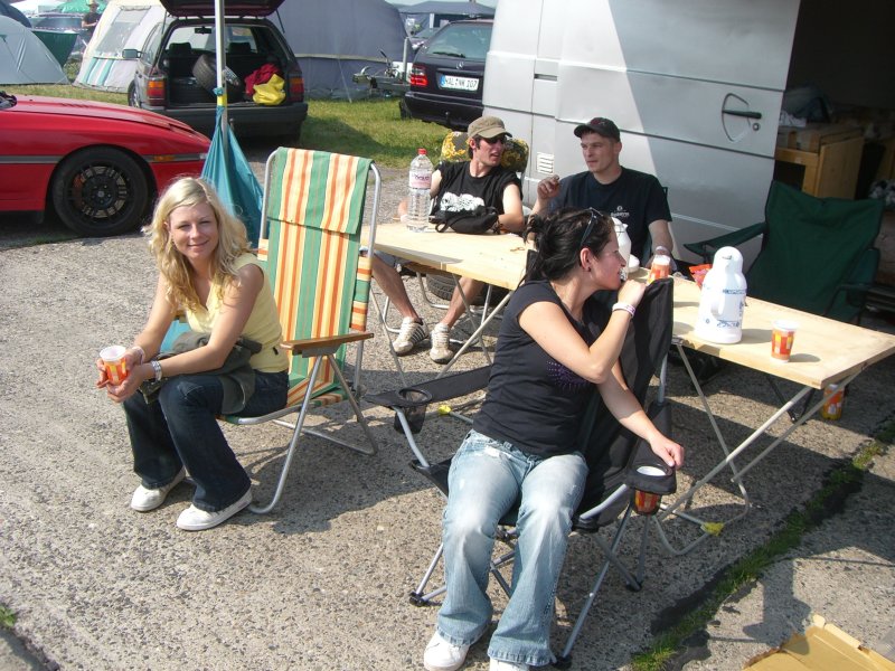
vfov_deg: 37.7
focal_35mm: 38
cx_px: 448
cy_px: 336
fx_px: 982
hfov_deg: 49.0
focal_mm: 6.2
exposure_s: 1/500
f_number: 4.3
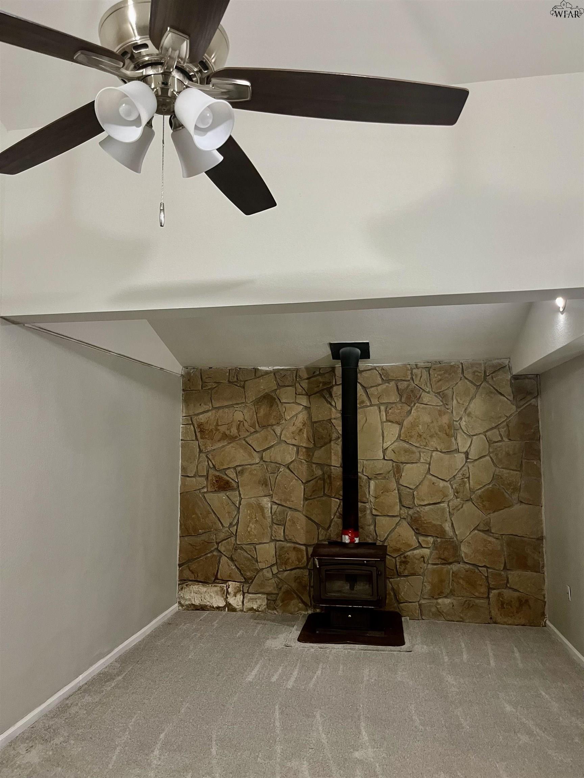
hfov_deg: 53.1
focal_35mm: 26
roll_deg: -2.2
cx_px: 292
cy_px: 389
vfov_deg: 67.3
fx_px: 585
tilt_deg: +4.0
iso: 200
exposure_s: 1/60
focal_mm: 5.1
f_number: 1.6
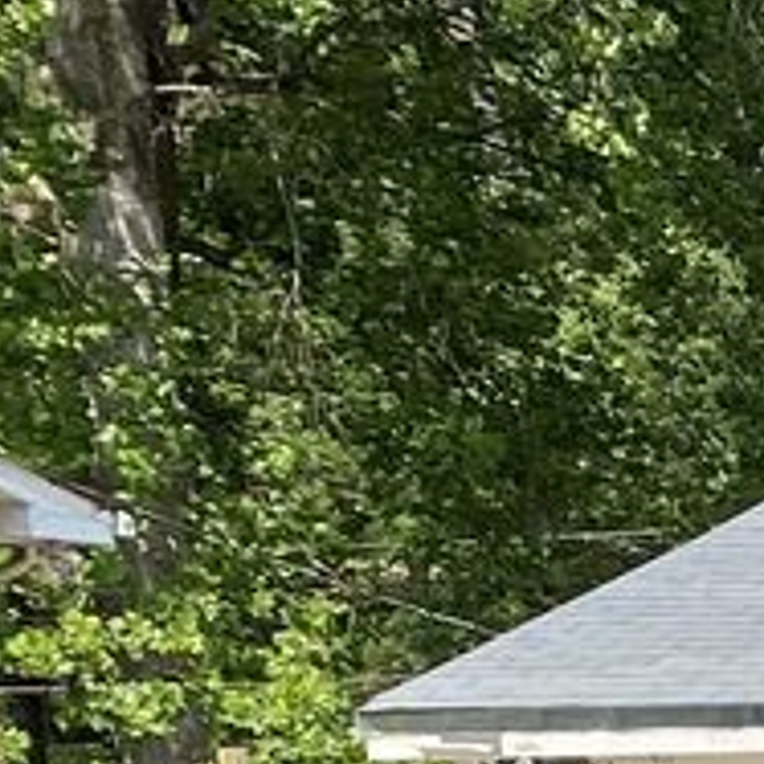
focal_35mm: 184
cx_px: 2958
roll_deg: +1.5
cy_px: 1424
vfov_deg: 9.0
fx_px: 4595
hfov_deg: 7.2
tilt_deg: -9.1
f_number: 1.8
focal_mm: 4.25
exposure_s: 1/1272
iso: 32
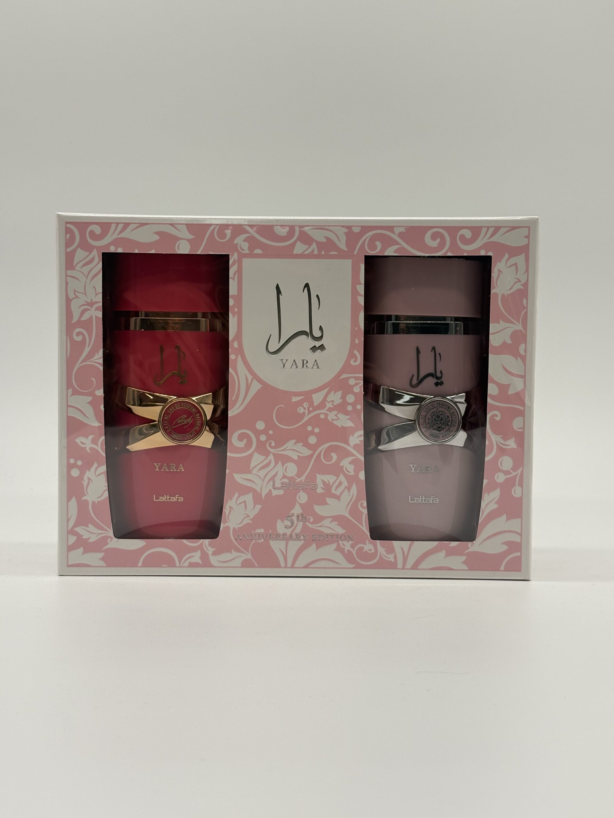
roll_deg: -0.2
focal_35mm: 52
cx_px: 307
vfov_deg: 36.8
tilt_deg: -3.1
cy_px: 409
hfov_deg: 28.0
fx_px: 1230
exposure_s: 1/765
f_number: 1.6
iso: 50
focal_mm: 5.96
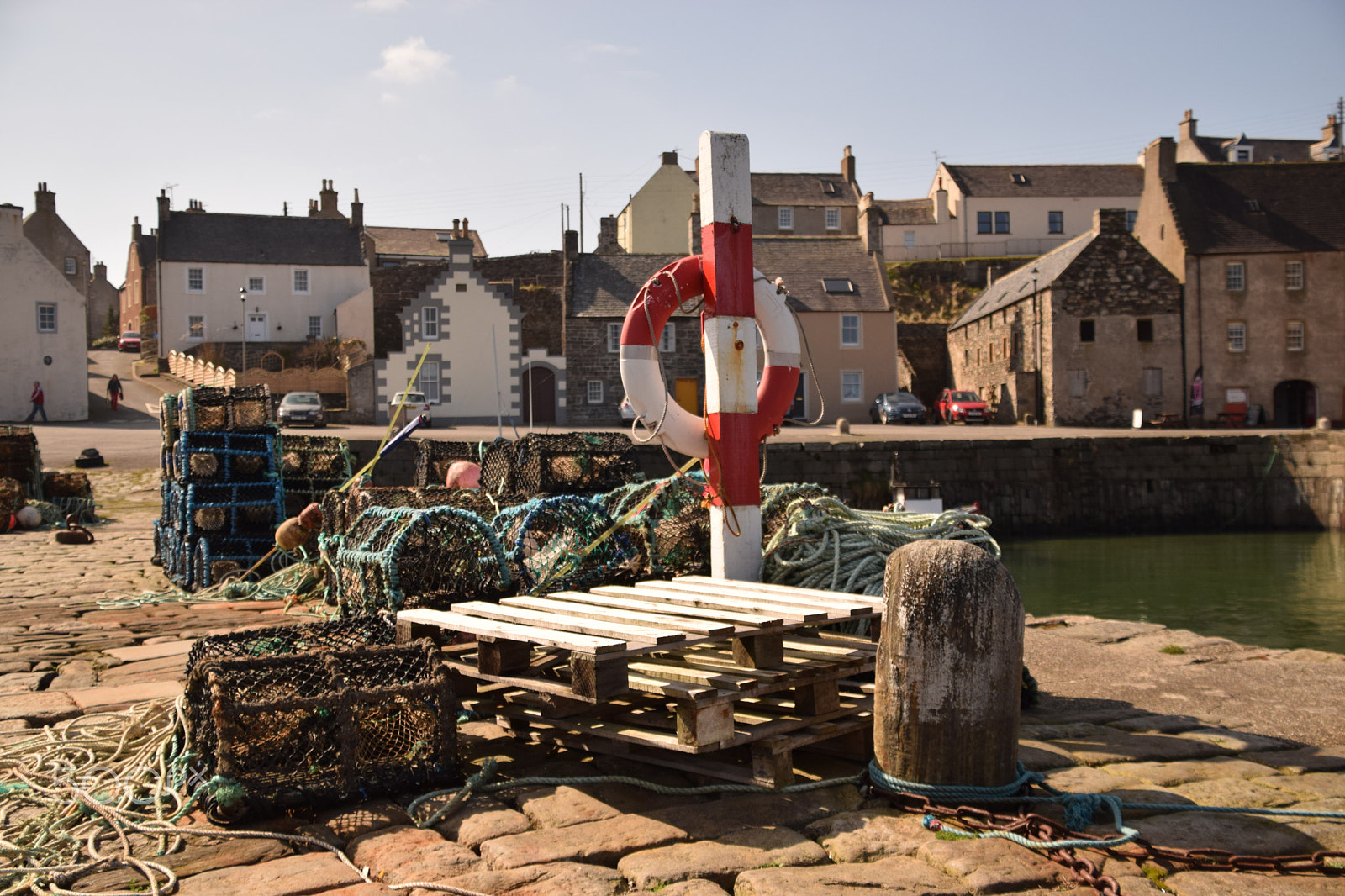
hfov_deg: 53.1
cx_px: 672
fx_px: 1345
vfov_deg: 36.9
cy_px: 448
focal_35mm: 36
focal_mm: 24
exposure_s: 1/4000
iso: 320
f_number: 4
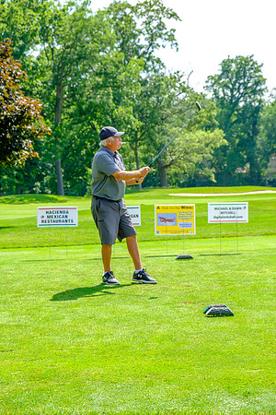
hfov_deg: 19.7
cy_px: 208
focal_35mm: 69
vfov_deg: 29.2
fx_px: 793
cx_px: 138
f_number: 5
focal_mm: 46.3
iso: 200
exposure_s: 1/320
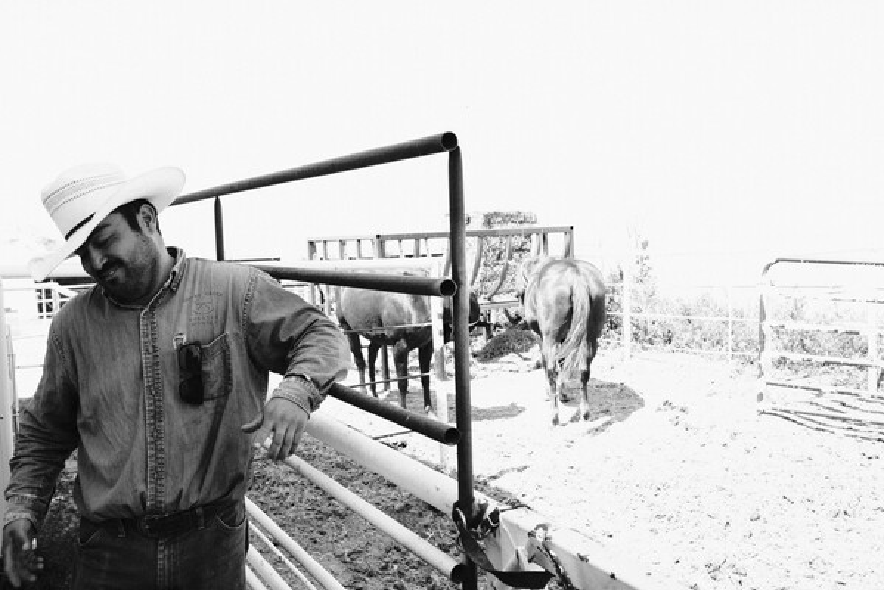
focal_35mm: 35
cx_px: 442
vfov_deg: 37.9
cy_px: 295
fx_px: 860
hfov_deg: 54.4
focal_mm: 23
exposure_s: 1/250
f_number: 6.4
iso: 320
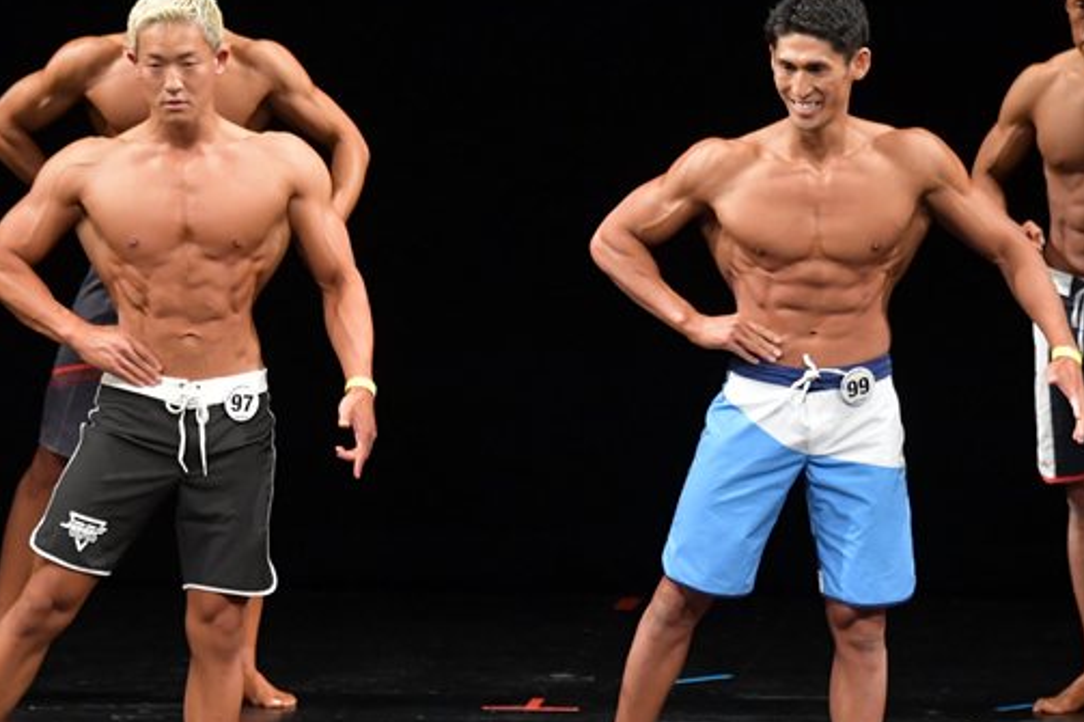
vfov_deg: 3.5
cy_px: 425
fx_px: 11829
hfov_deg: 5.2
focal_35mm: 393
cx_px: 523
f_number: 5.6
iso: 3200
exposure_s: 1/400
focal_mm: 170
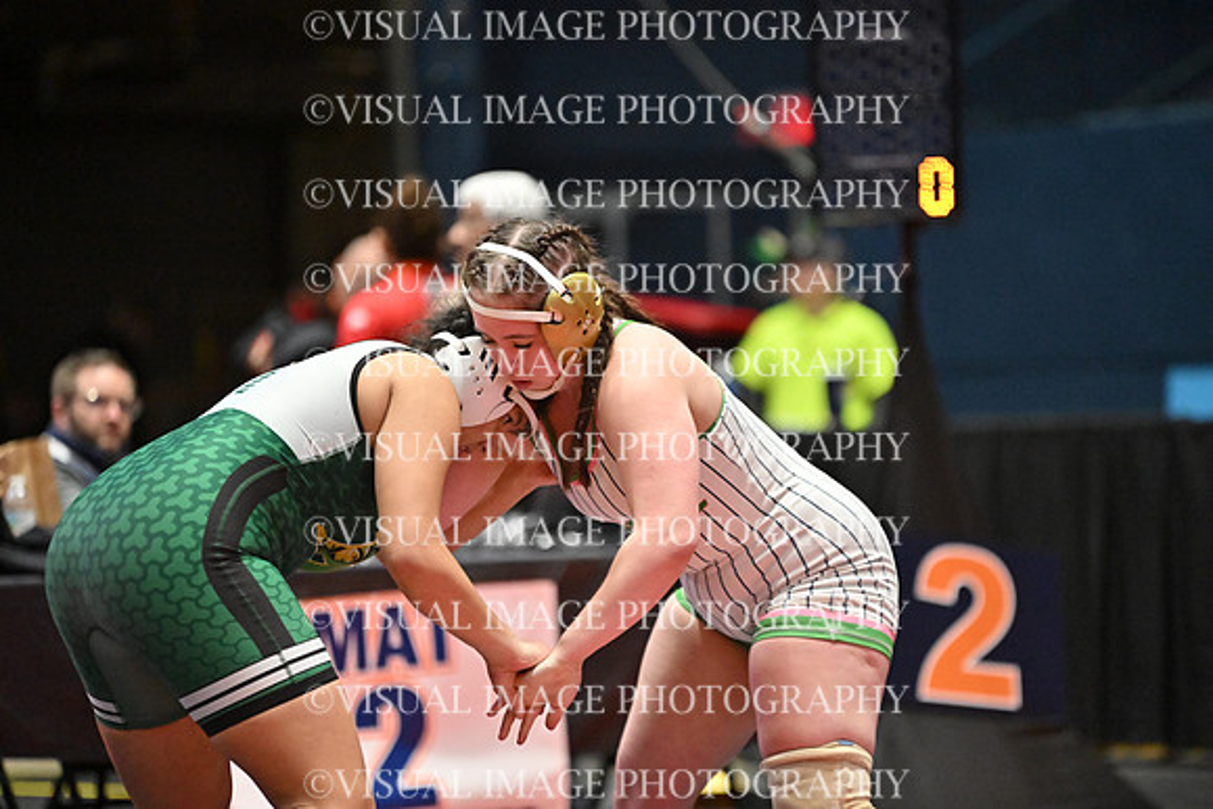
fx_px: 6740
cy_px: 404
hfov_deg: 10.3
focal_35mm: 200
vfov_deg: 6.9
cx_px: 606
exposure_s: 1/1250
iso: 6400
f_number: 2.8
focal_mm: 200
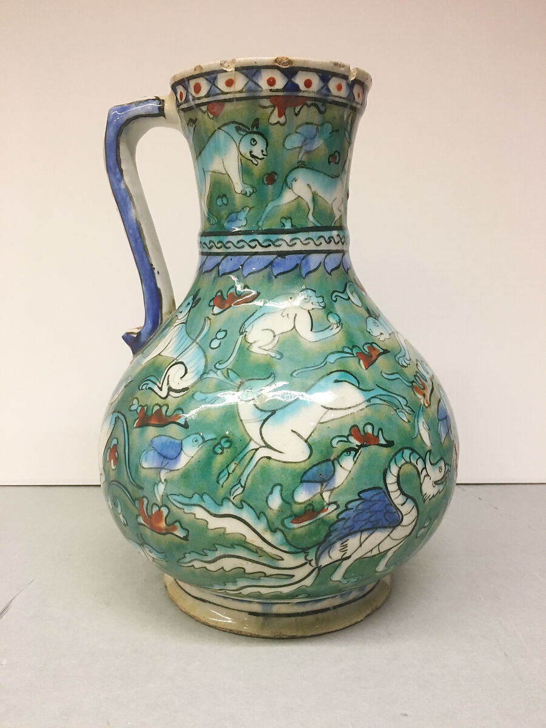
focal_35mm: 29
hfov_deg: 48.2
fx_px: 610
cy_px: 364
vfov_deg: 61.7
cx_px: 273
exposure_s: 1/30
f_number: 2.2
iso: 125
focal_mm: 4.15
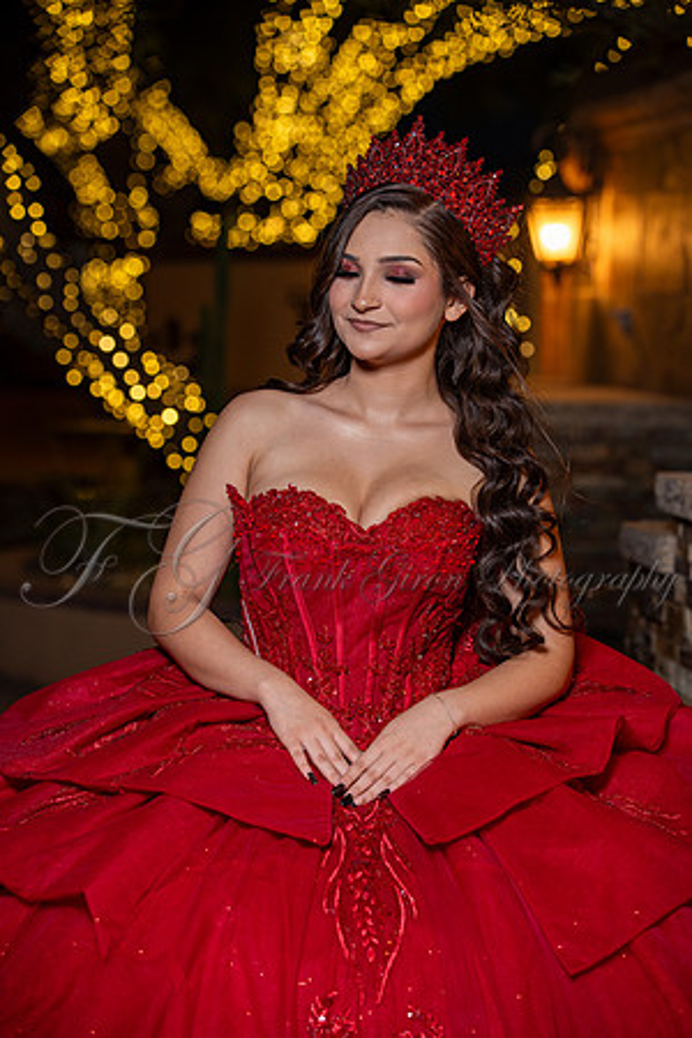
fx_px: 2739
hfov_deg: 14.4
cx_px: 346
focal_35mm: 95
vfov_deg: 21.5
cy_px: 519
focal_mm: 95
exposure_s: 1/80
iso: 400
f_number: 4
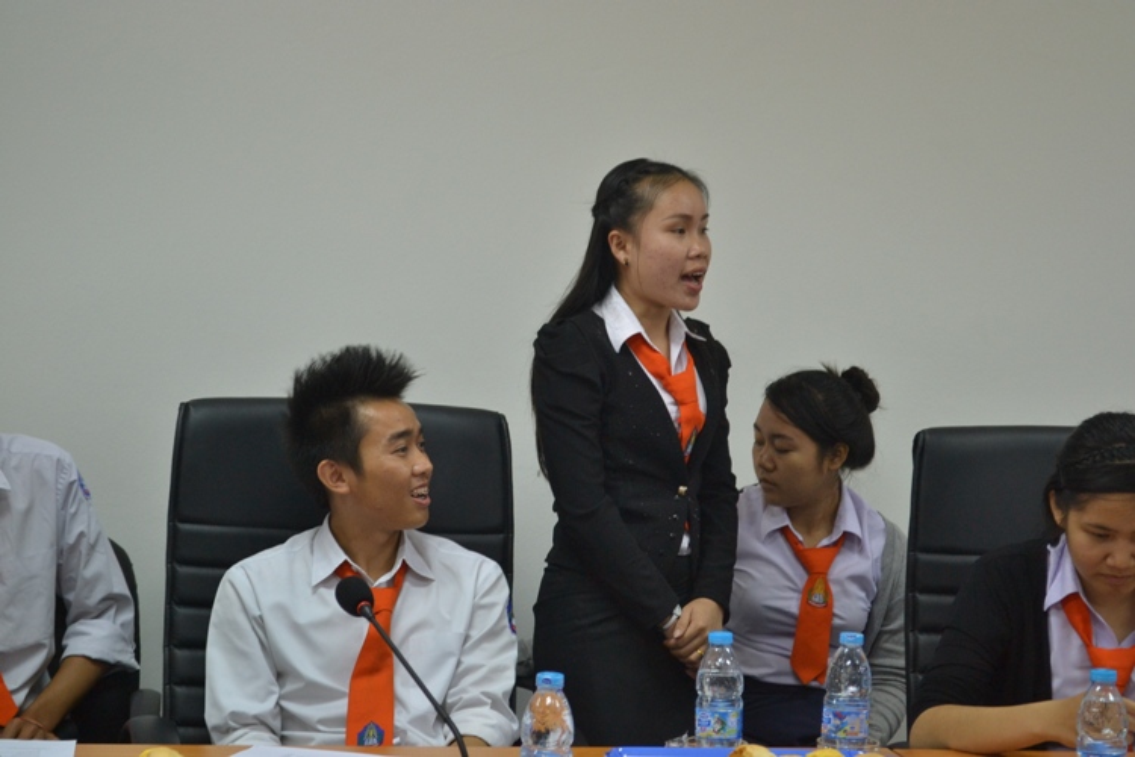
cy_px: 378
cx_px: 568
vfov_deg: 17.5
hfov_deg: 26.0
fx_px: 2459
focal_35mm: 78
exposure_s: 1/30
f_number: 5.6
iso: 720
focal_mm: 52
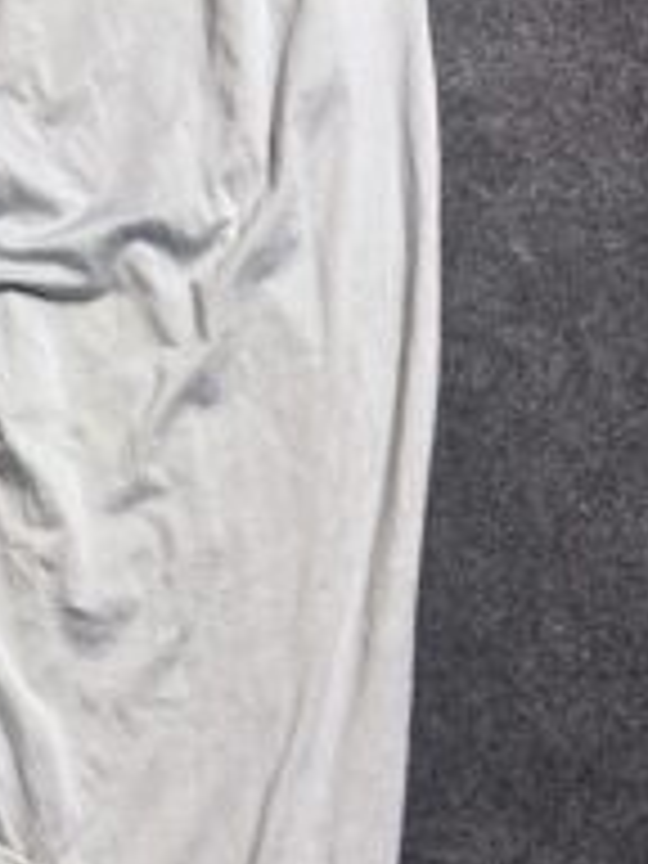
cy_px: 565
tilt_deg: -60.7
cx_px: -27
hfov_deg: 19.7
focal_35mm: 72
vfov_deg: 26.9
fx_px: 1797
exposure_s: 1/50
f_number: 1.5
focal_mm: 5.7
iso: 80
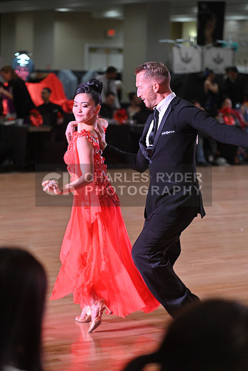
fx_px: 1136
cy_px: 186
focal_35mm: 110
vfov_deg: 18.6
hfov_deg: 12.5
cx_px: 124
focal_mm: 110
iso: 2500
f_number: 4.5
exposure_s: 1/400
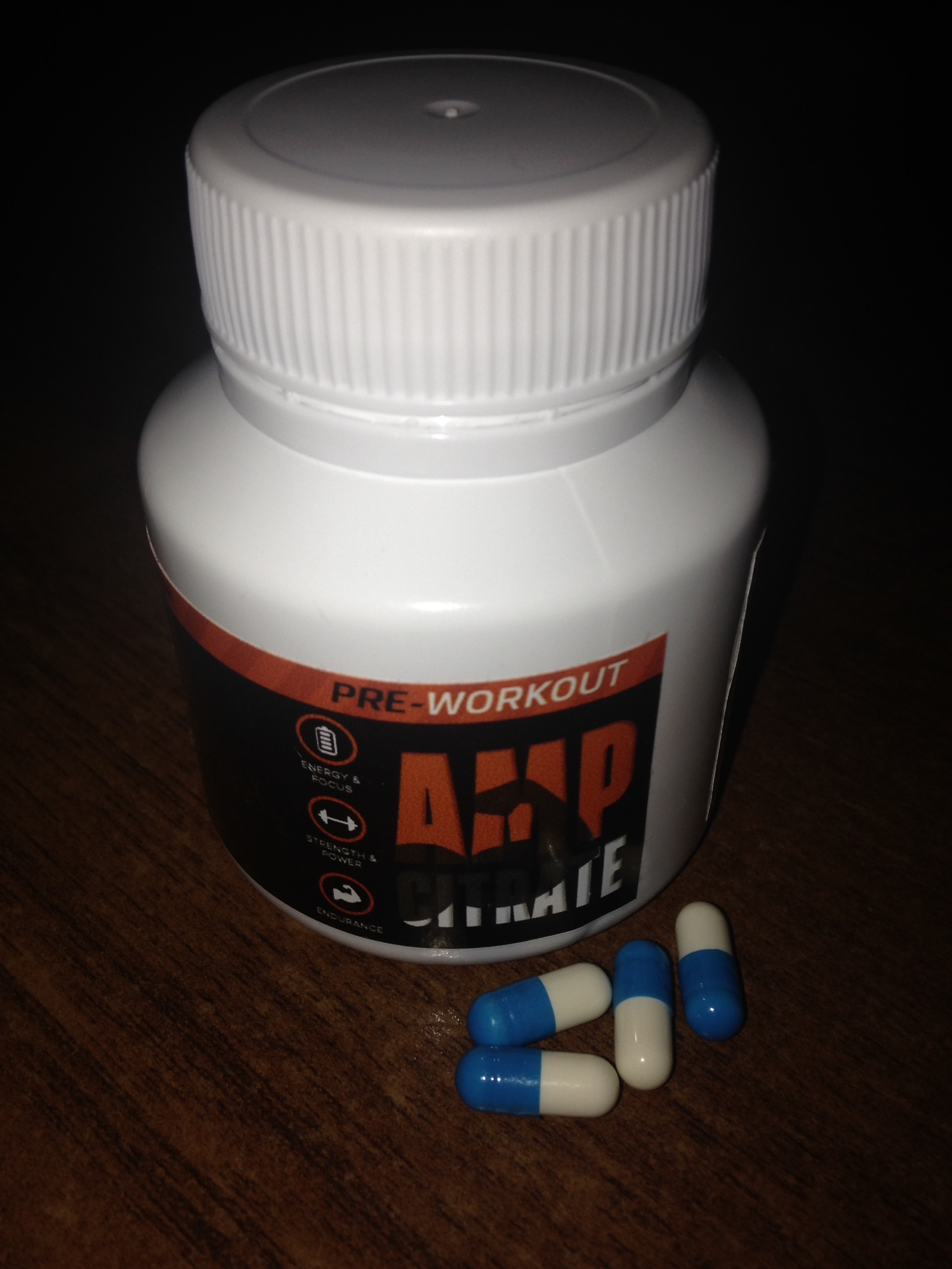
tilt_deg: -39.1
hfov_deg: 42.9
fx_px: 1210
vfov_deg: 55.4
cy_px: 634
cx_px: 476
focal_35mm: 33
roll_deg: -1.0
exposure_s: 1/627
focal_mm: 4.12
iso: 50
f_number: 2.4
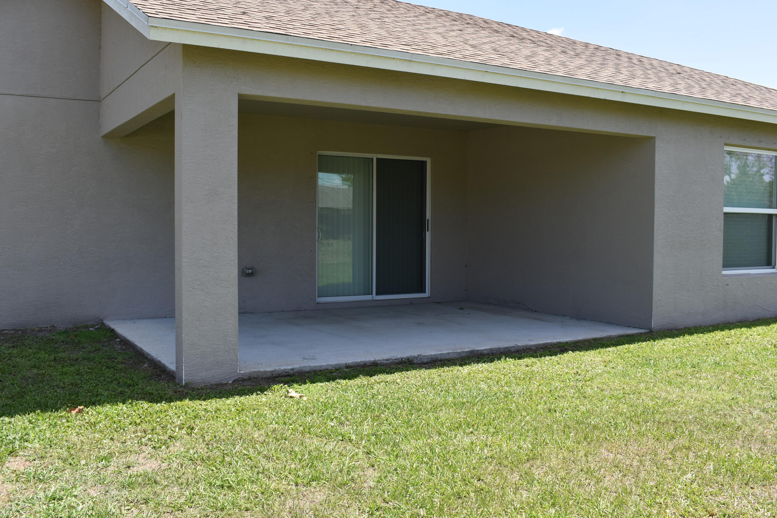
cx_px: 388
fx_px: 745
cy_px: 259
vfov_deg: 38.4
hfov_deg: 55.1
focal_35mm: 34
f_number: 7.1
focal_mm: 23
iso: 200
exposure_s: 1/250
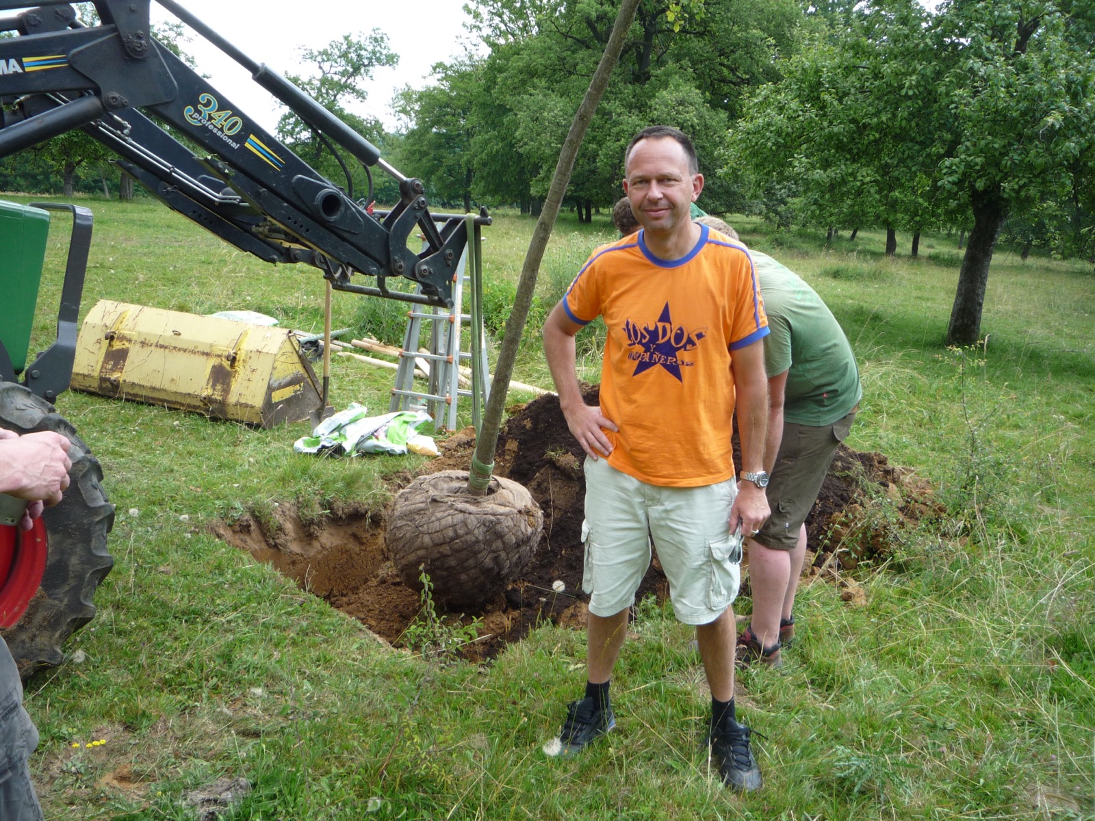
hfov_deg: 60.0
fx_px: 949
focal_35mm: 30
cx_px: 548
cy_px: 410
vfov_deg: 46.8
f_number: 4
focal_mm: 5.2
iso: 100
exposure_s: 1/160
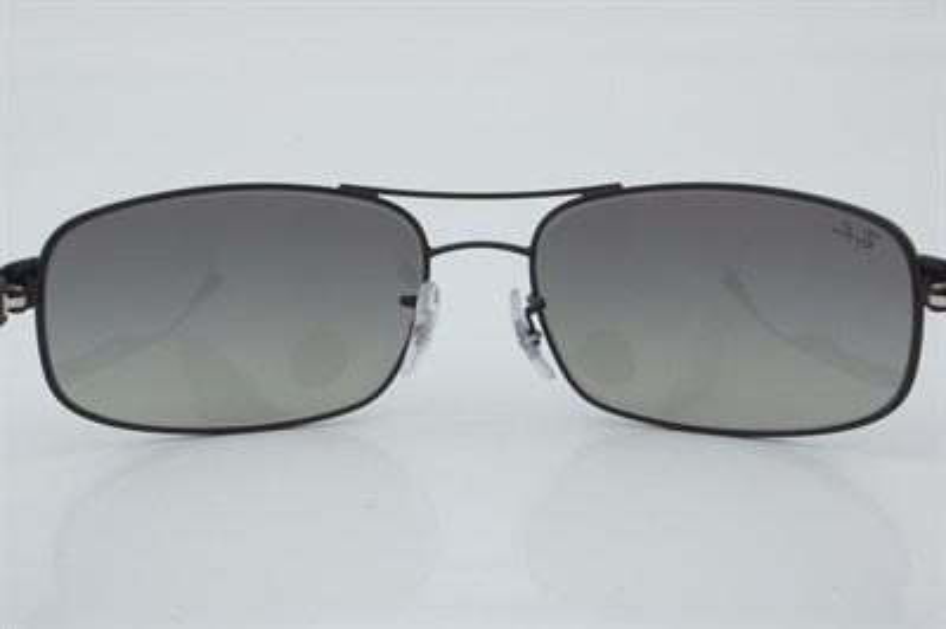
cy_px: 314
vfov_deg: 18.2
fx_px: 1969
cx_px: 473
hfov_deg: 27.0
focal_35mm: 75
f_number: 29
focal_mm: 50
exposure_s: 1/4
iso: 100
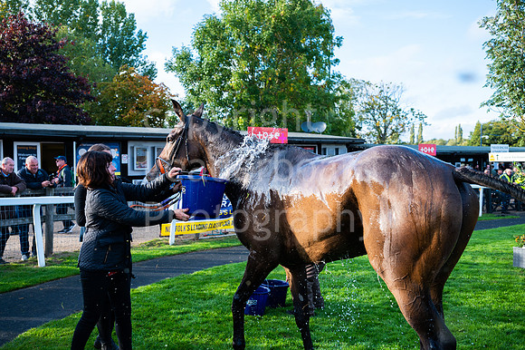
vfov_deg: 38.3
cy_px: 175
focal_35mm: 34
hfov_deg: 55.1
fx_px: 503
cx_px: 262
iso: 500
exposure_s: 1/640
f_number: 4
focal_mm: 34.5
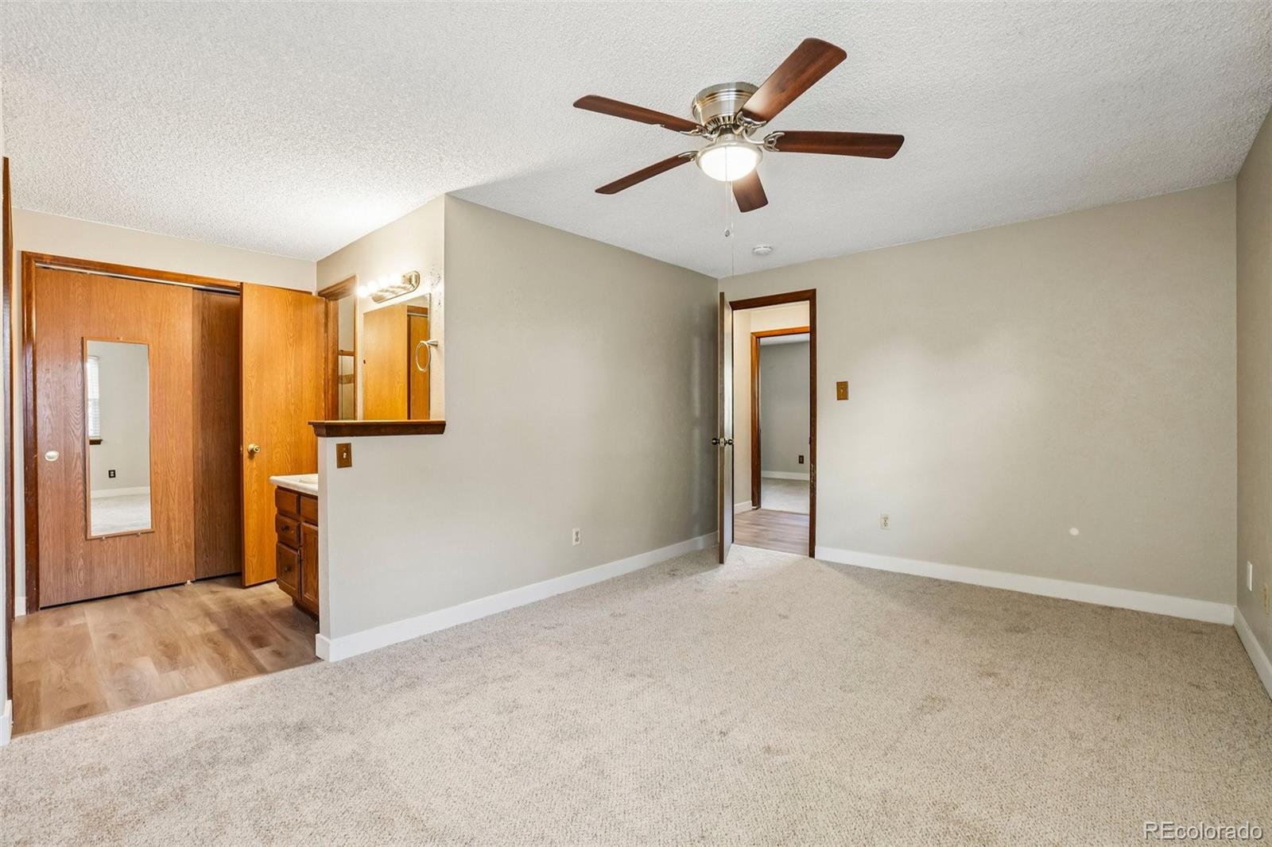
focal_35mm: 15
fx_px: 530
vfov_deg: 77.3
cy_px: 424
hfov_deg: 100.4
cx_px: 636
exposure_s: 1/6
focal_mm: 10
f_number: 8
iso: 400
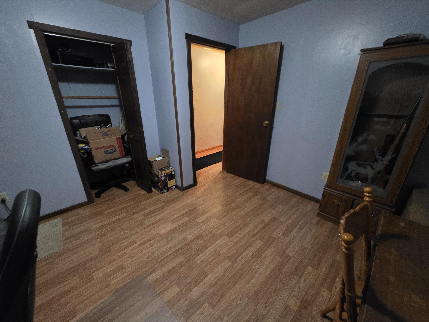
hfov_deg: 106.2
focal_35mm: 13
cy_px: 161
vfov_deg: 89.9
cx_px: 214
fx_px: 161
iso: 1000
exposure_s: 1/40
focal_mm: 2.2
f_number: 1.9
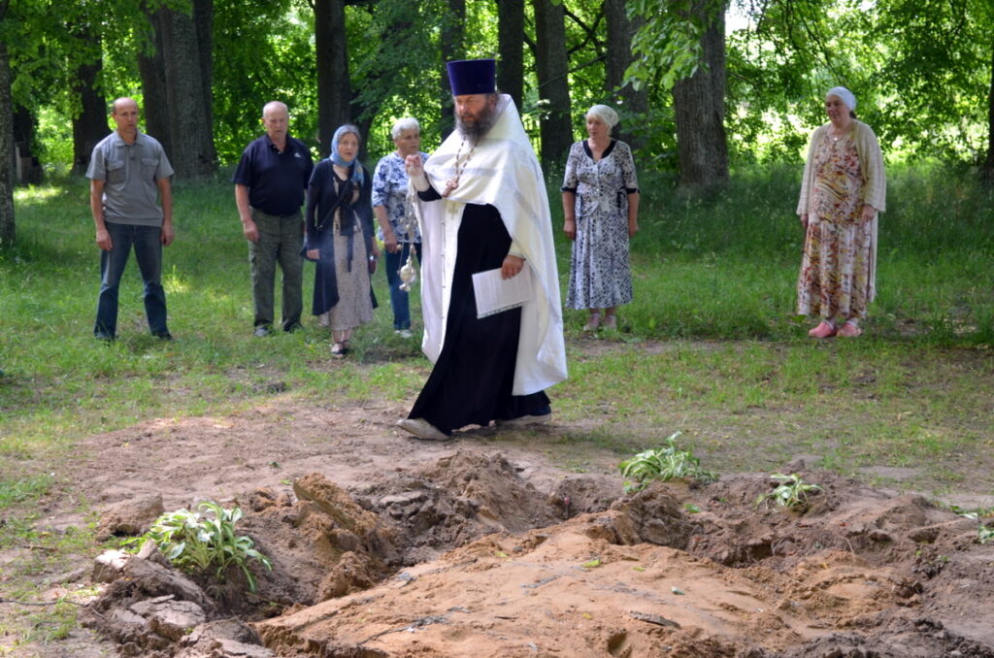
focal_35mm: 60
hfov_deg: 33.5
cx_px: 497
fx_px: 1653
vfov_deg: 22.5
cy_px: 329
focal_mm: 40
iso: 400
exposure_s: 1/125
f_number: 5.6
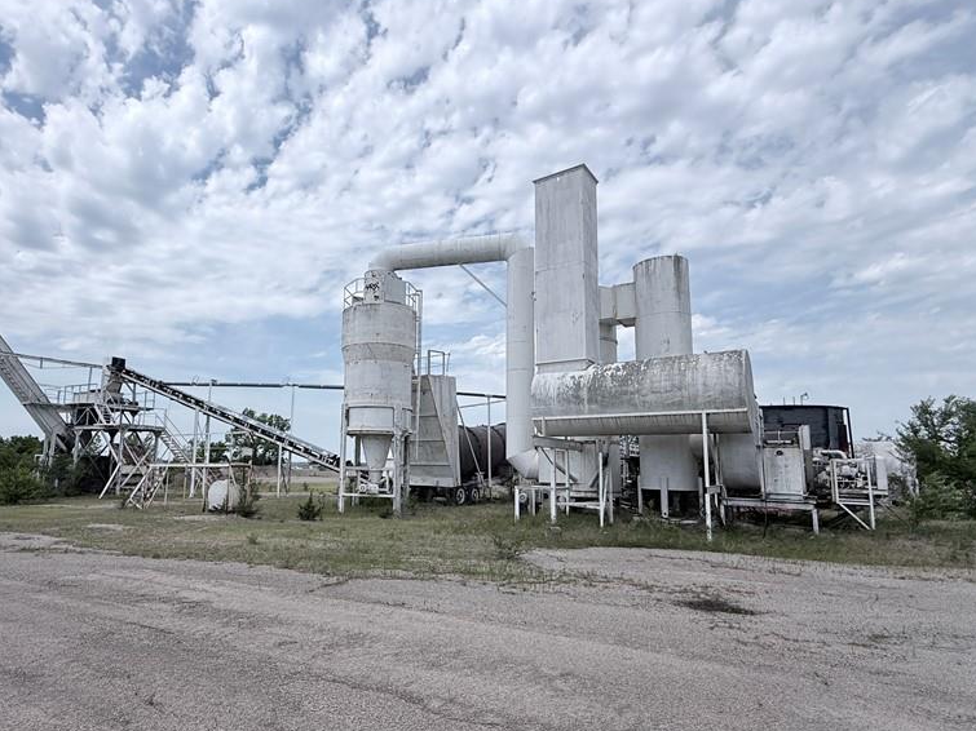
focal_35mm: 19
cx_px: 392
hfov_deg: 83.7
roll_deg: -2.1
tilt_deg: +8.7
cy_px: 395
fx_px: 536
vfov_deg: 68.6
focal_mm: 2.22
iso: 50
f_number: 2.2
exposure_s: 1/3891
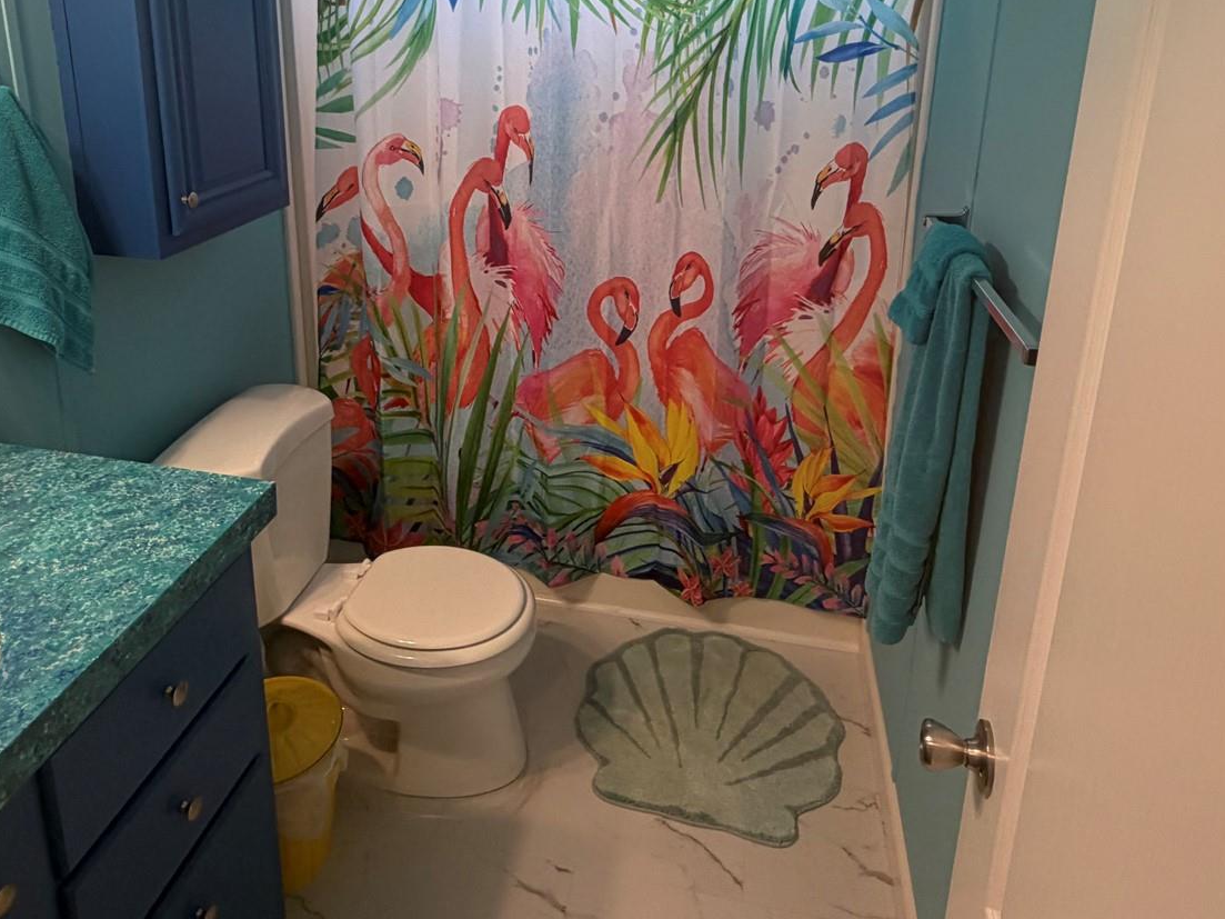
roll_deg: +0.5
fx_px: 920
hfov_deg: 67.2
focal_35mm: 26
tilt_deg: -12.3
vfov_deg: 51.1
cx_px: 562
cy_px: 243
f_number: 2.2
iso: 160
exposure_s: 1/60
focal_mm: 2.22
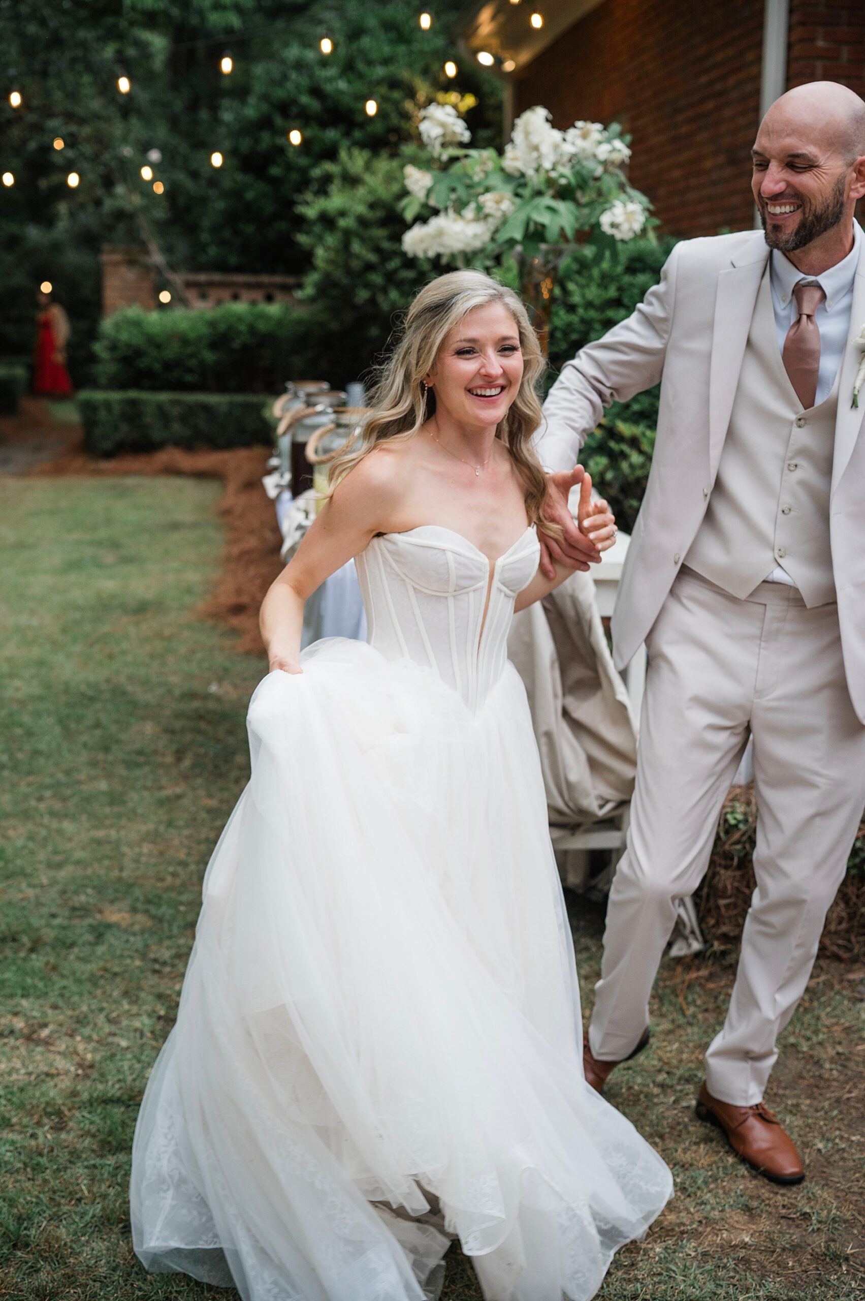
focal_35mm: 50
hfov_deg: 27.0
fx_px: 1805
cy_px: 650
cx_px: 432
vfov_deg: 39.6
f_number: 3.2
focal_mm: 50
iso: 800
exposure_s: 1/320
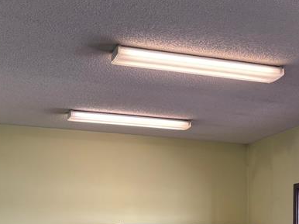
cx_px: 249
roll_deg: +0.0
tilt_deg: -3.7
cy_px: 282
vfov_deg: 19.8
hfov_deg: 27.5
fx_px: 596
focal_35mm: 69
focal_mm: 5.96
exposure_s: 1/120
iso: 125
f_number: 1.6
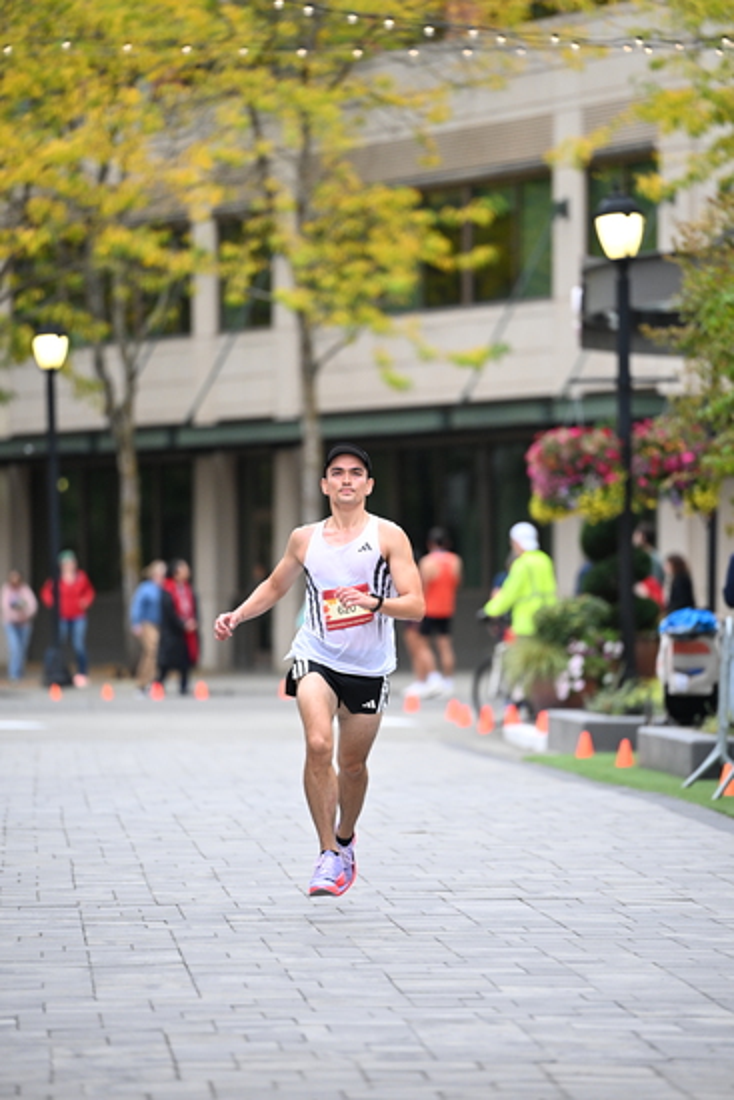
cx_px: 367
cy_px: 550
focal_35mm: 200
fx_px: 6112
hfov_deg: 6.9
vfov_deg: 10.3
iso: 1600
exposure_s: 1/800
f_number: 2.8
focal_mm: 200
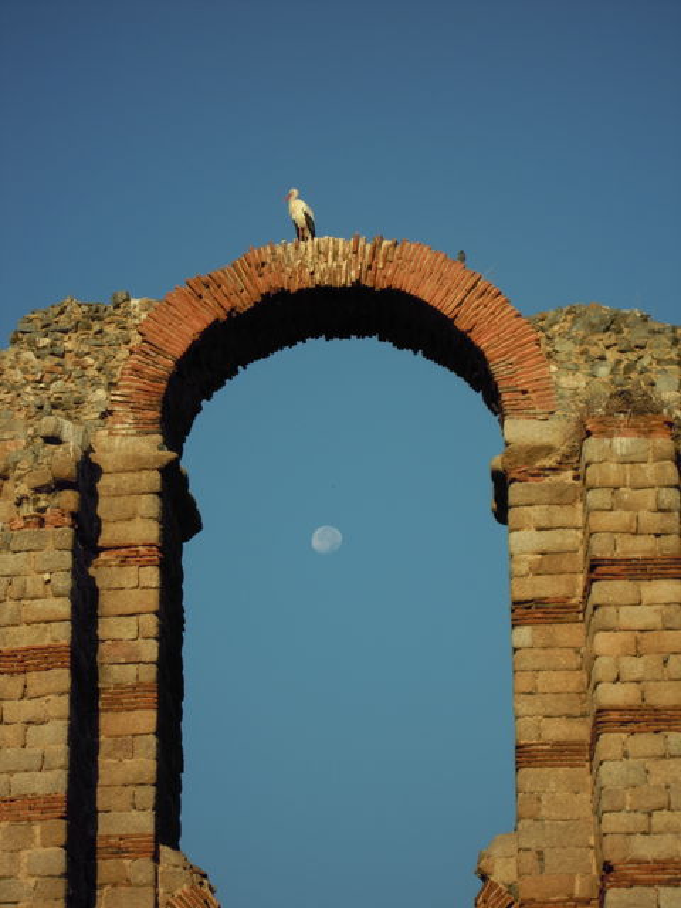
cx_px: 340
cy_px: 454
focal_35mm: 140
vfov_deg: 14.1
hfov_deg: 10.6
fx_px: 3672
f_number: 6.6
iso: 100
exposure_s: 1/400
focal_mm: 25
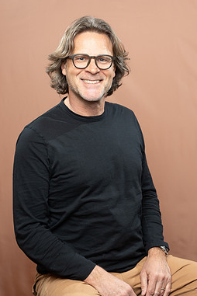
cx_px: 103
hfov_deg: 18.9
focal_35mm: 72
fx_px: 591
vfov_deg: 28.1
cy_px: 161
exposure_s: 1/160
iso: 320
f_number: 4
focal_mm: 61
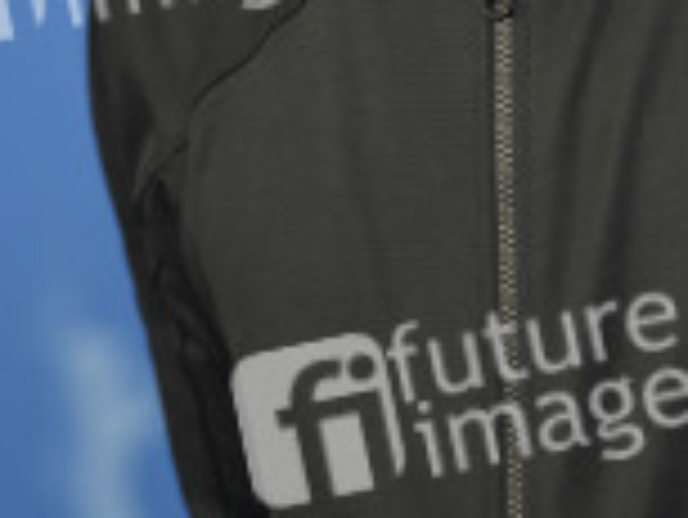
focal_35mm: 753
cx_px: 594
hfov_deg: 2.6
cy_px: -275
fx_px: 14978
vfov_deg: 2.0
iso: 640
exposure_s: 1/400
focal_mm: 200
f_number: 3.2
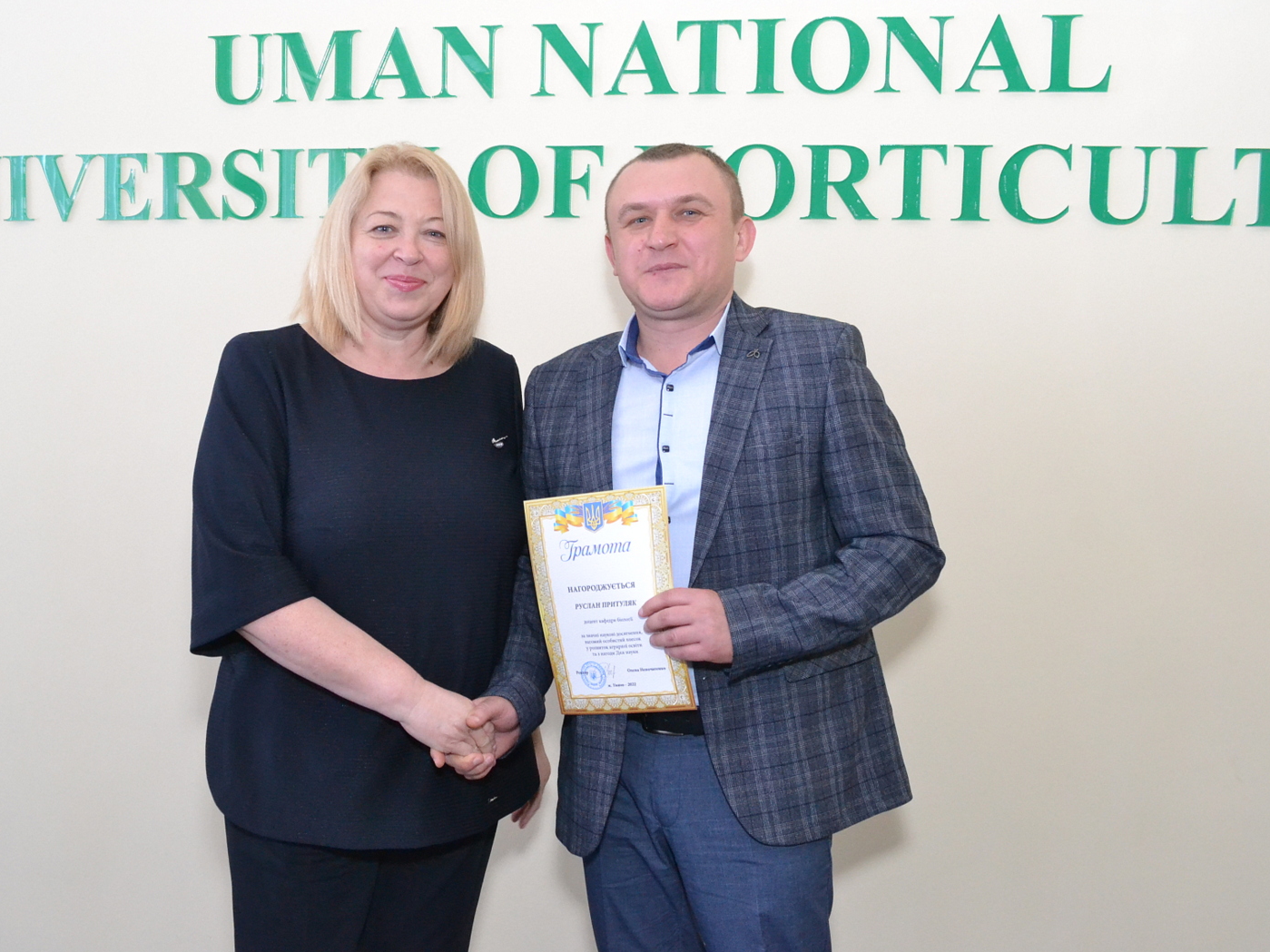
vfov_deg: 42.9
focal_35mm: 33
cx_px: 568
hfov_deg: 55.2
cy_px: 476
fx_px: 1211
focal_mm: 20
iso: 2800
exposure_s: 1/200
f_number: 6.3
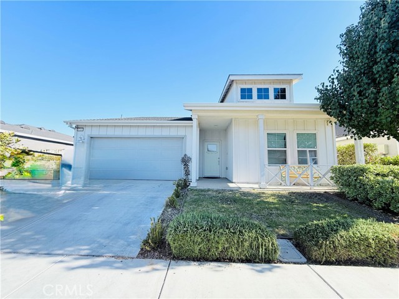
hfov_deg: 102.1
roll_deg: -0.2
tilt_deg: +6.0
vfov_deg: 85.7
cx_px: 200
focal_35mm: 14
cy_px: 150
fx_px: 161
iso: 50
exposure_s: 1/701
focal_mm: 2.22
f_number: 2.2
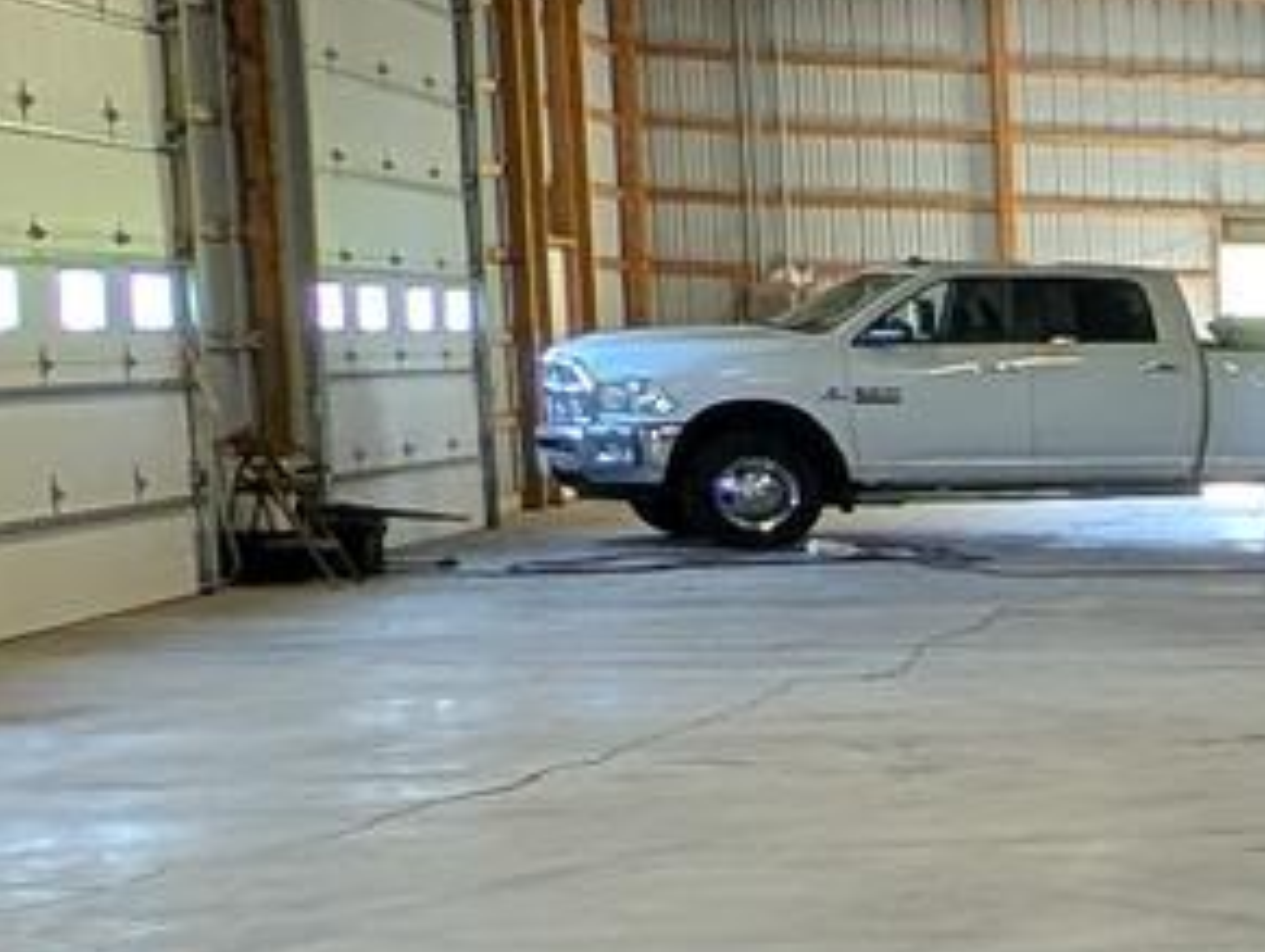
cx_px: 2826
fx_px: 3073
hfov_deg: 15.7
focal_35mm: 84
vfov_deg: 17.5
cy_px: 735
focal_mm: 2.23
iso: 93
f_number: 1.95
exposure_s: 1/23.8
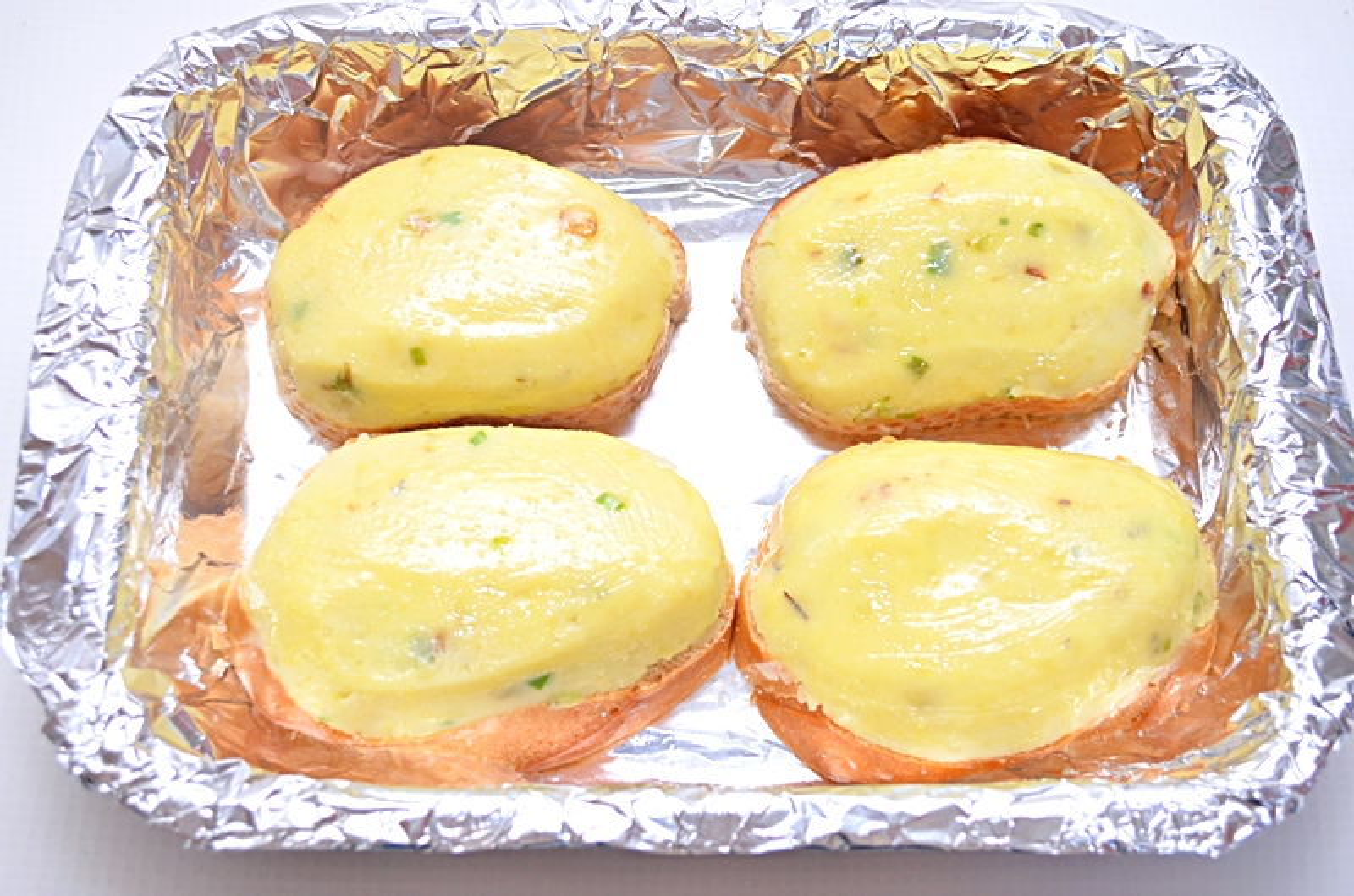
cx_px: 677
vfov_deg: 26.4
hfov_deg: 39.0
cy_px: 448
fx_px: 1914
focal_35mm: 51
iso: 800
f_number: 5
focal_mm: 34
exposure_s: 1/30
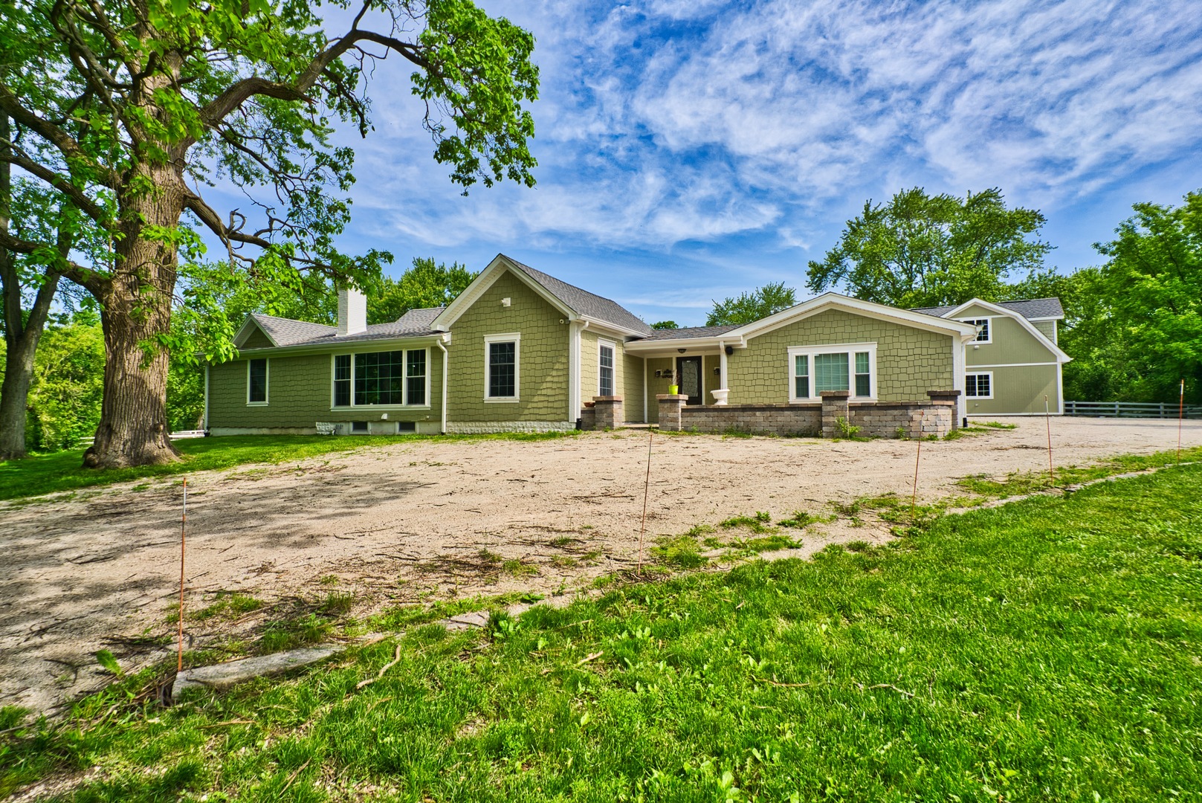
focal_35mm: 18
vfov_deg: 67.5
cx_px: 601
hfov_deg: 90.0
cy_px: 402
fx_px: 601
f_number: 10
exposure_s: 1/320
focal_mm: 18
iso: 200
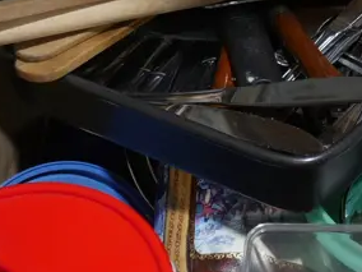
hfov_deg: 18.1
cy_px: 163
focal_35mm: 101
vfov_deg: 14.6
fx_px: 1056
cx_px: 475
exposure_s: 1/60
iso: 200
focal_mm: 14
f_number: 3.5
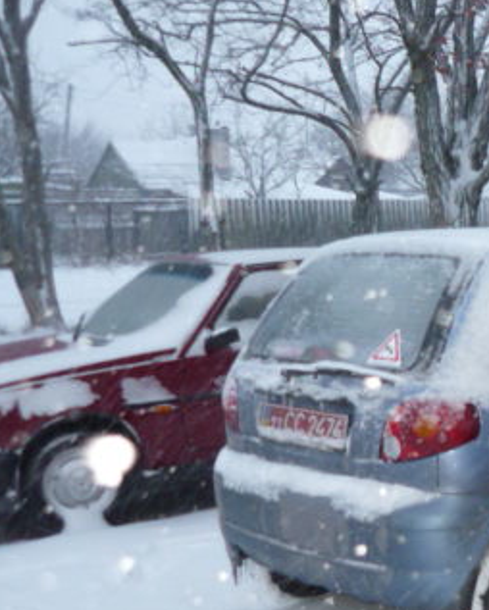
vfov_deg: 29.1
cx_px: 595
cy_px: 360
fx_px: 1175
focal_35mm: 65
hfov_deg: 21.7
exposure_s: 1/30
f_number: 2.8
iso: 200
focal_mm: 5.5
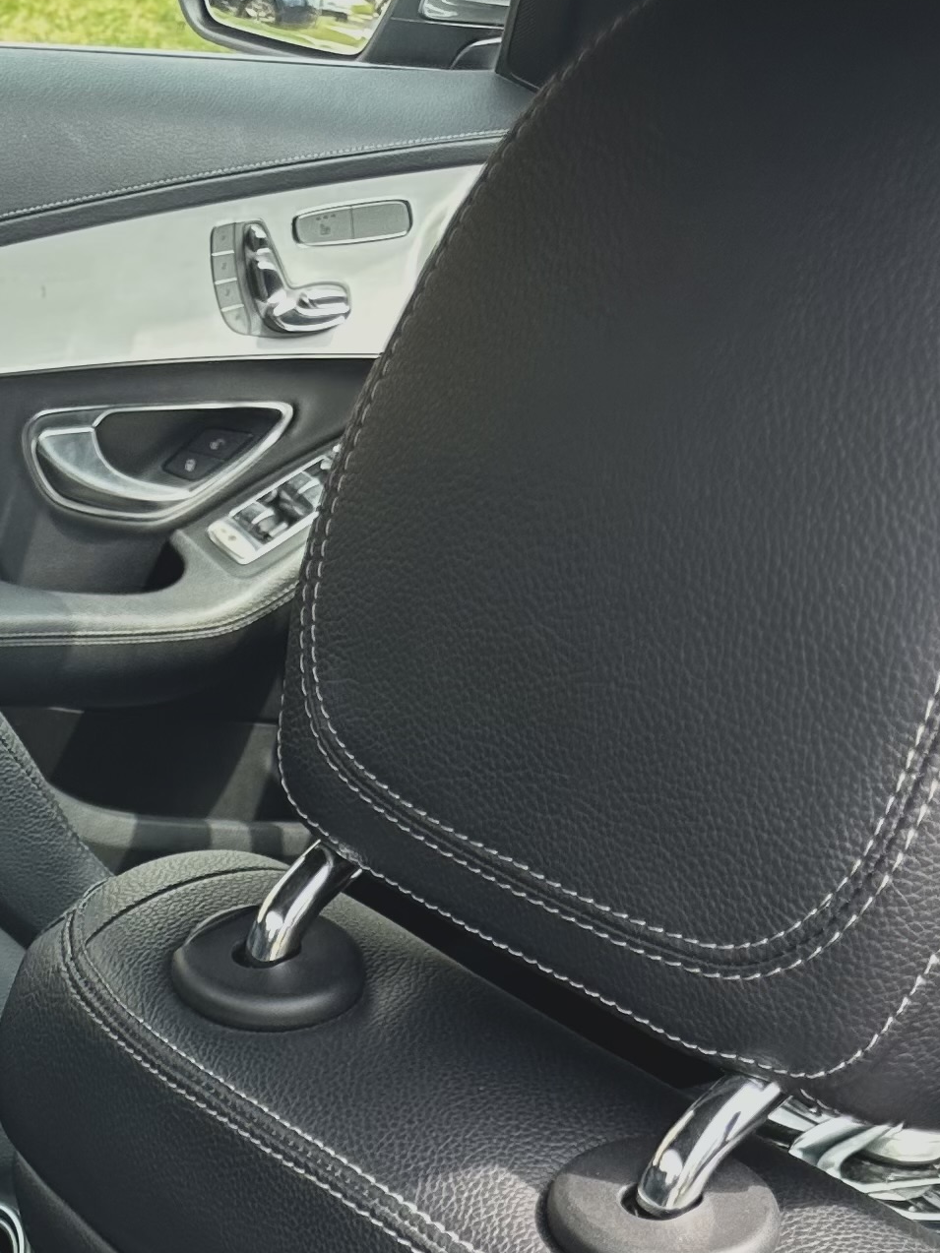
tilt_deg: -41.9
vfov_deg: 21.1
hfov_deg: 18.0
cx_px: -323
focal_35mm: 76
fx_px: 2751
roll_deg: -5.2
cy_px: 1954
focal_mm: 6.86
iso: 64
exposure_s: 1/198
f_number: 1.78
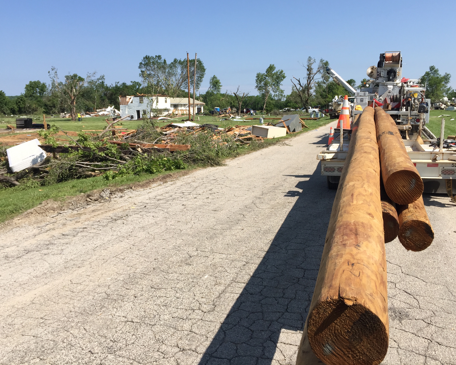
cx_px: 244
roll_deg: +0.0
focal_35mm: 31
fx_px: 418
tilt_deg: -9.9
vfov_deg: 47.1
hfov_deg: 57.1
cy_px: 178
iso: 32
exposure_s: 1/1647
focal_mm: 4.15
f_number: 2.2
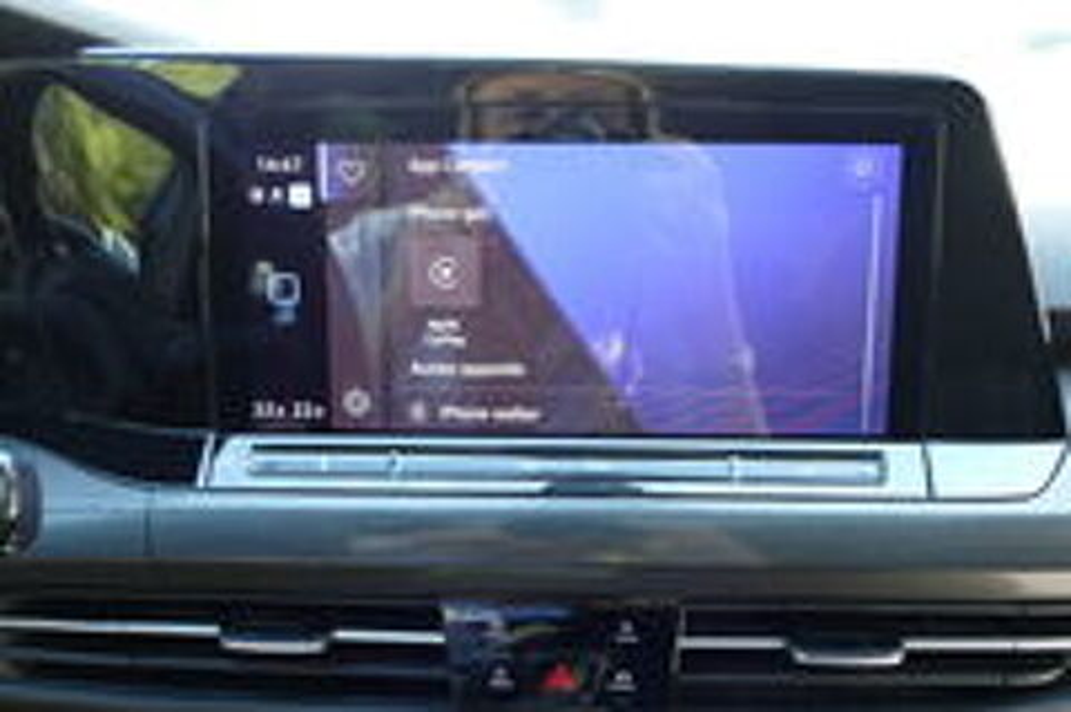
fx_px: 981
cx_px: 536
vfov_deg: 39.9
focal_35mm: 33
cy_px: 356
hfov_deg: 57.3
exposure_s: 1/80
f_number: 3.5
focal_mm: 11.86
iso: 500
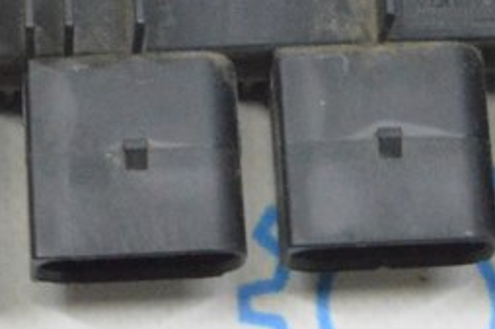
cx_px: 92
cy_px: -180
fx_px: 3160
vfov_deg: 5.9
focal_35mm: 230
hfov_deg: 8.9
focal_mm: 38
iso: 6400
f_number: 20
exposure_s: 1/15
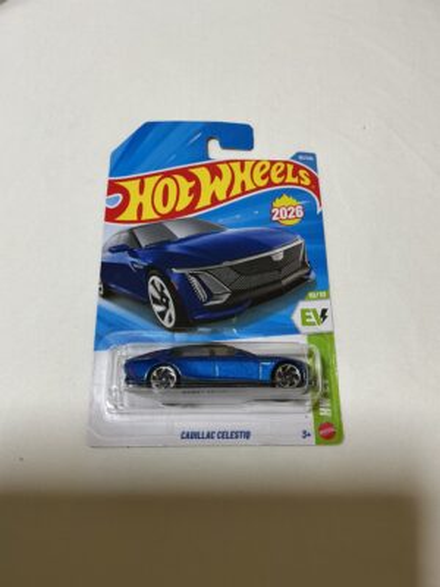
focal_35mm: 29
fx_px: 491
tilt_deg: -70.4
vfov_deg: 61.7
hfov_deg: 48.2
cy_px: 294
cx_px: 220
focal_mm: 3
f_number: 1.8
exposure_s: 1/60
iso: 100
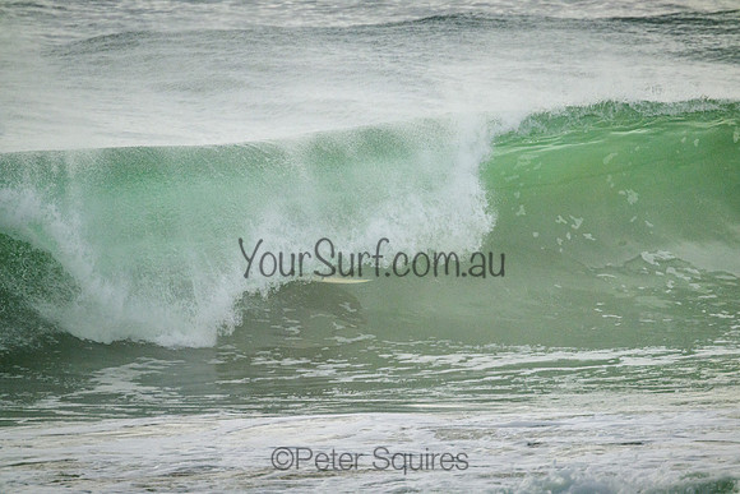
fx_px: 16448
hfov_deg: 2.6
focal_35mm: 800
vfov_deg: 1.7
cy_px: 247
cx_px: 370
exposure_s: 1/2500
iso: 1800
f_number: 11
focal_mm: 800
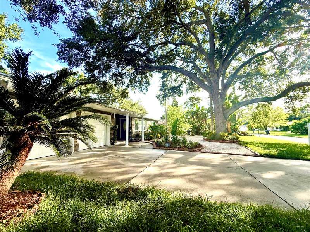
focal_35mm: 14
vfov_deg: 85.7
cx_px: 155
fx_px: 125
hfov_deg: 102.1
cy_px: 116
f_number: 2.2
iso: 64
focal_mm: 2.22
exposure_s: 1/625
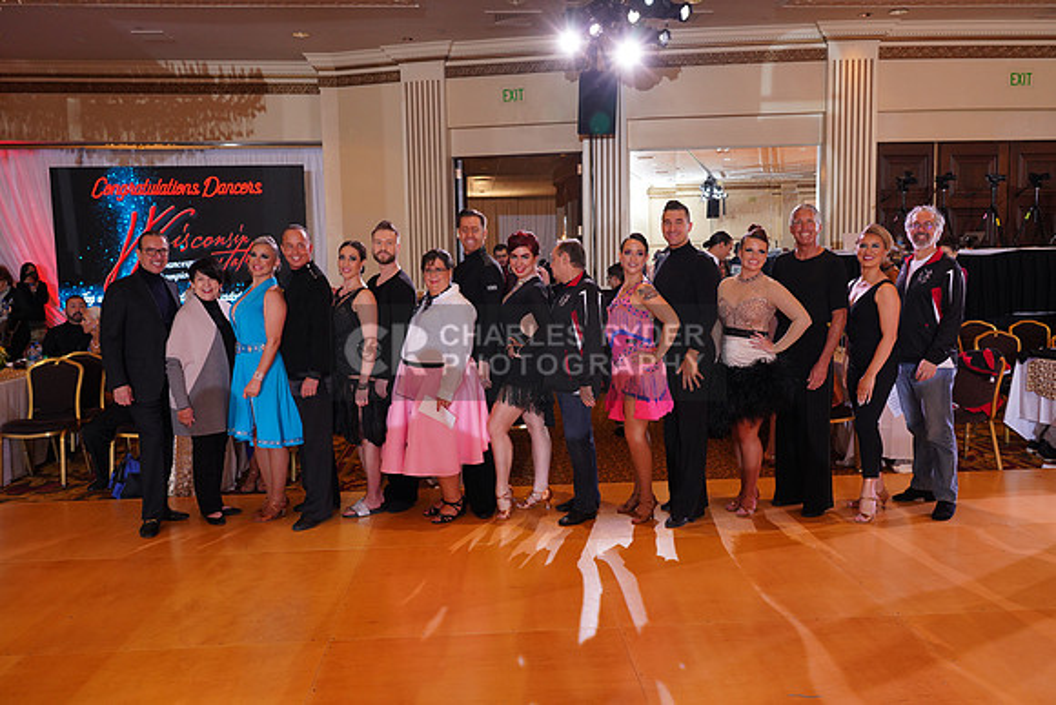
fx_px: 880
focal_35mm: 30
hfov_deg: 61.9
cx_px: 528
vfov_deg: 43.6
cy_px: 352
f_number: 5.6
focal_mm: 30
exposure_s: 1/200
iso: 1600
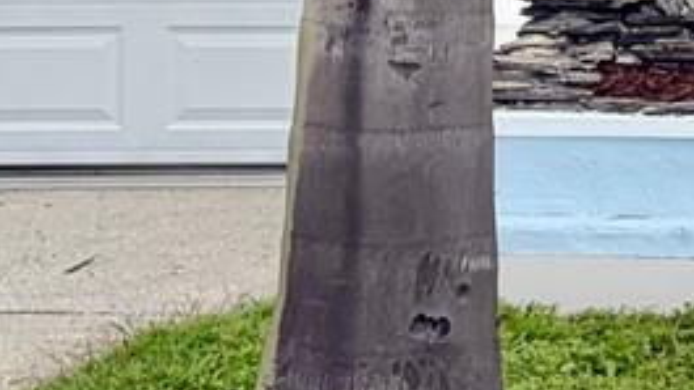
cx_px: 1582
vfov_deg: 6.9
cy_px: -272
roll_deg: +0.7
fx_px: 3146
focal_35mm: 171
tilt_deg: +3.2
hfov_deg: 10.9
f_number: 1.6
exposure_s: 1/4329
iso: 50
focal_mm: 5.96
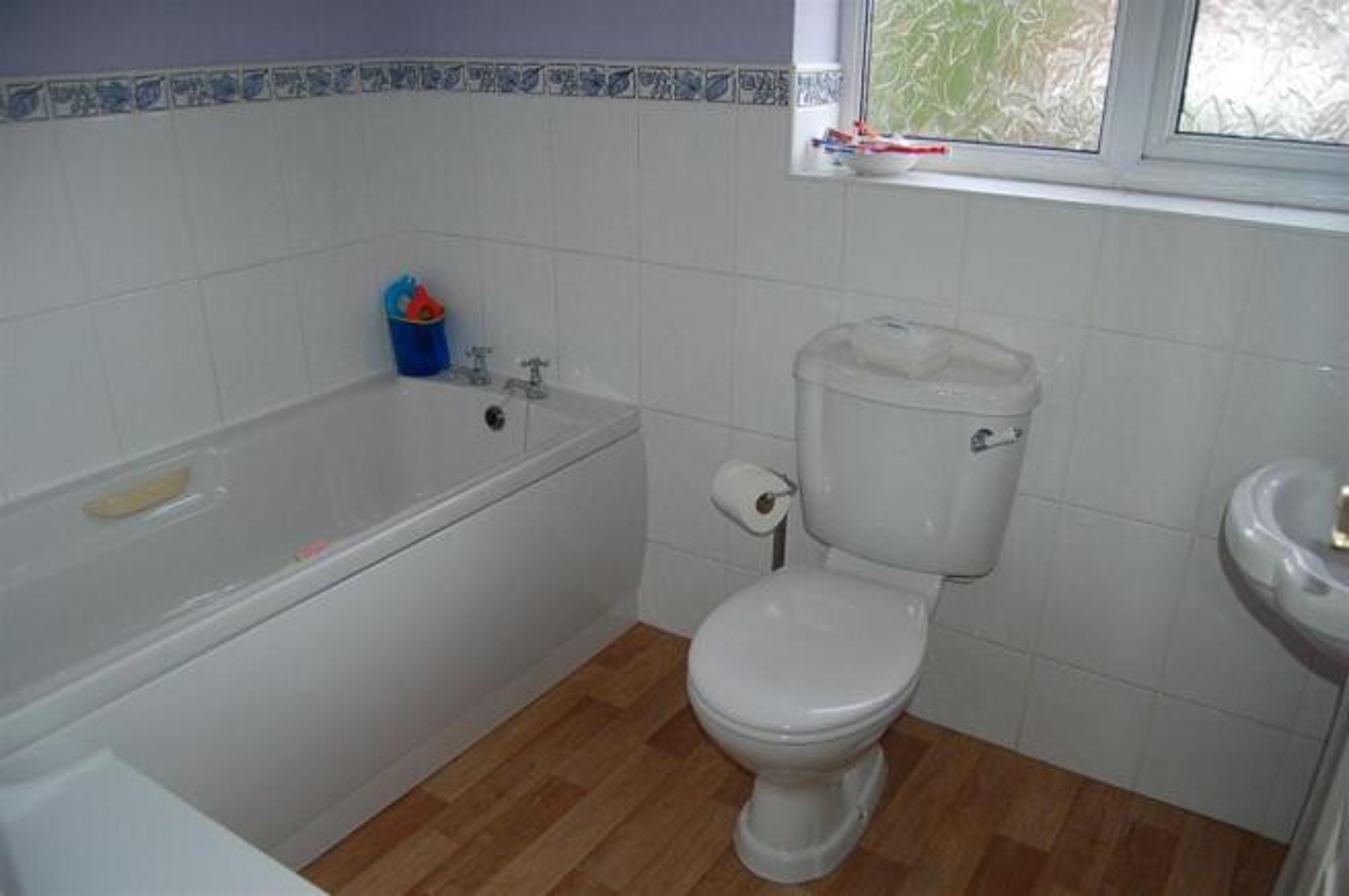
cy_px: 448
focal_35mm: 27
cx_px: 674
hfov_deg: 67.4
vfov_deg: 47.8
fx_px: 1011
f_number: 3.5
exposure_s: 1/60
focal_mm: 18
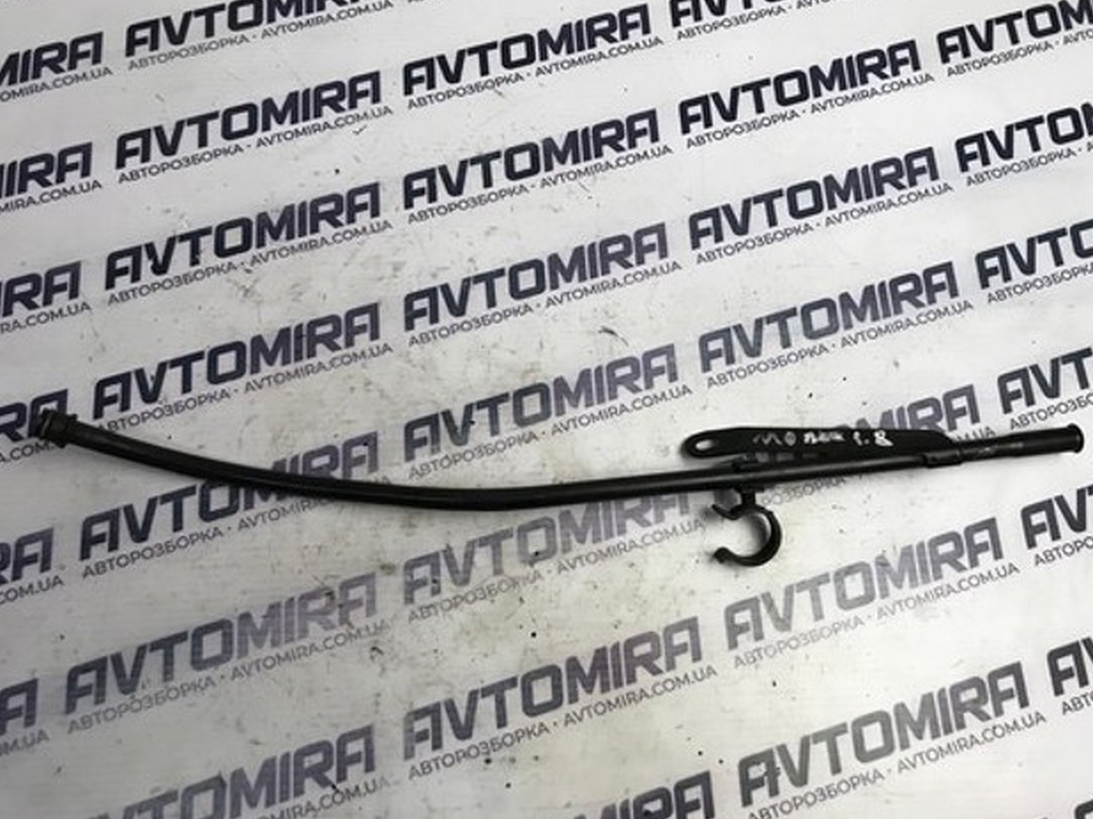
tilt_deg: -75.0
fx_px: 915
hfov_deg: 61.7
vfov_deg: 48.2
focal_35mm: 29
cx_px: 561
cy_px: 402
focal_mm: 3.99
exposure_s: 1/33
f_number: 1.8
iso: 20
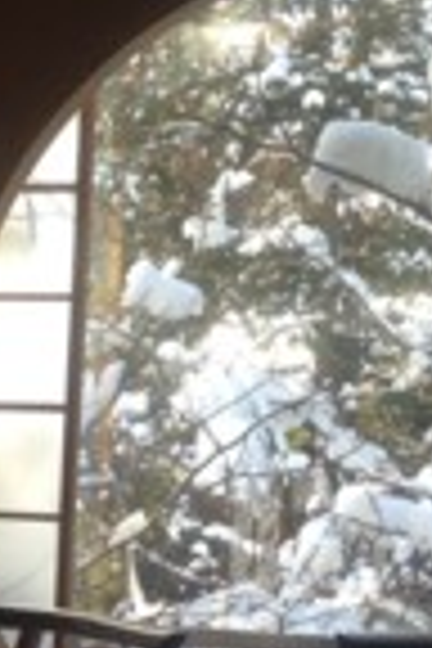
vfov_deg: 18.9
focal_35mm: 107
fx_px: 1926
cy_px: 540
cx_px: 220
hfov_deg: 12.8
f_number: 2.4
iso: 50
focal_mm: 4.13
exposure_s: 1/188
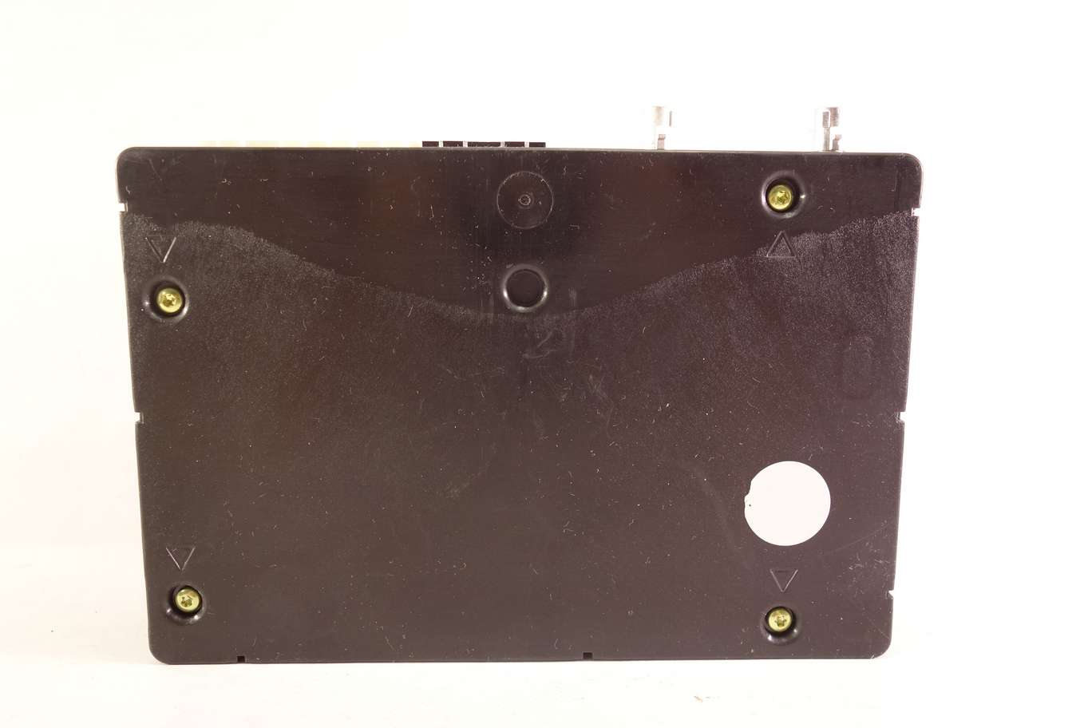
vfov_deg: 46.4
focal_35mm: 28
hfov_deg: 65.5
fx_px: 849
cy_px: 364
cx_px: 546
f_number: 2.8
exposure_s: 1/30
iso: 320
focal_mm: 10.4
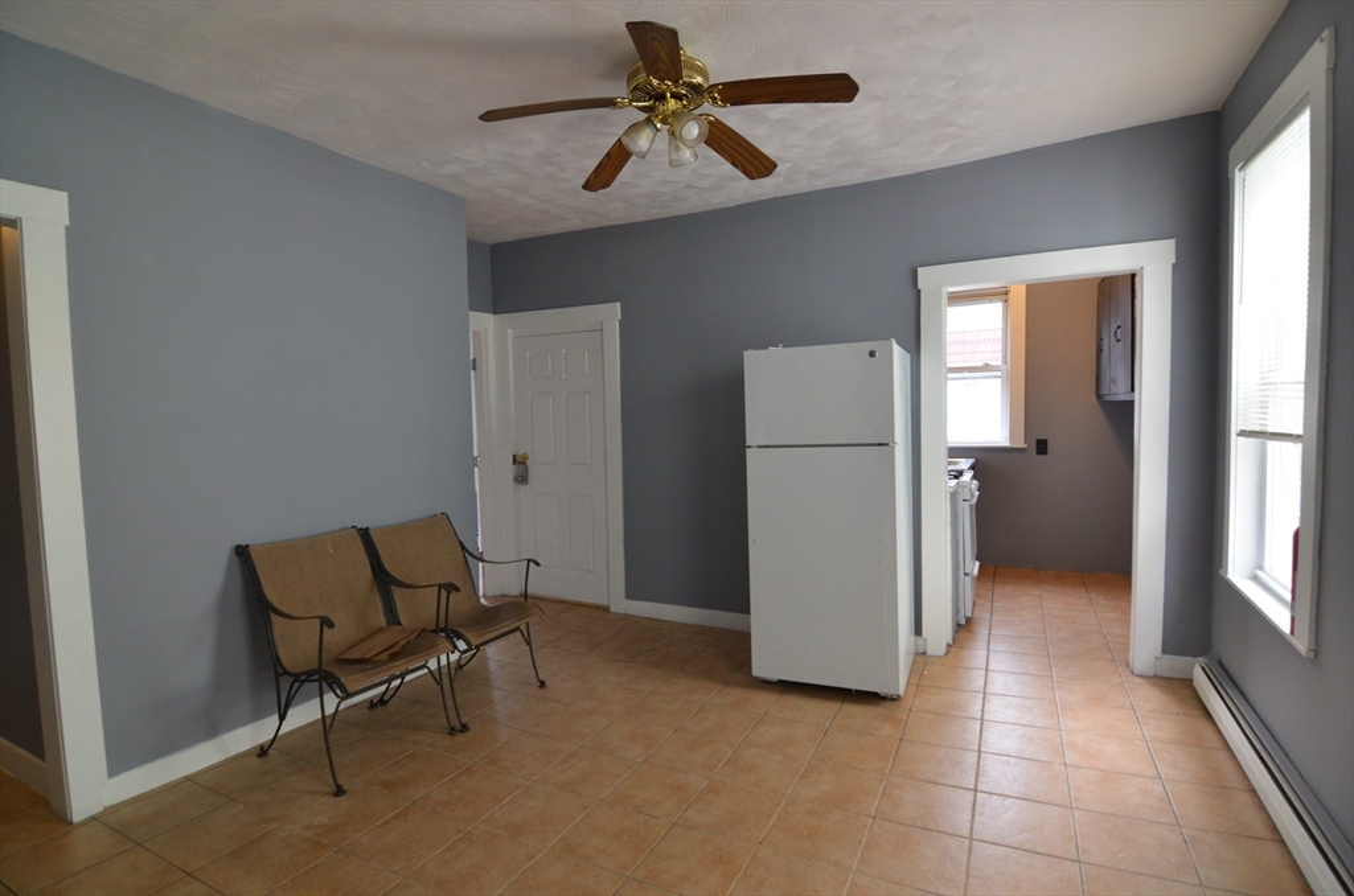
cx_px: 677
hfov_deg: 92.6
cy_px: 448
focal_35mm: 17
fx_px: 647
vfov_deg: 69.4
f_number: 4
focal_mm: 11.5
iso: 560
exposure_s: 1/60
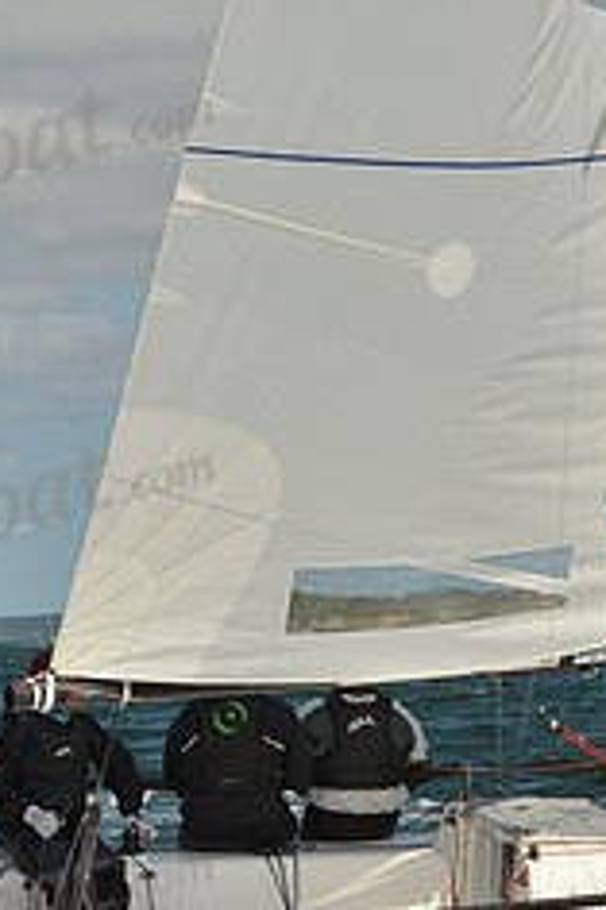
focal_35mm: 172
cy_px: 669
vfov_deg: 11.9
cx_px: 417
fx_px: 4349
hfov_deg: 8.0
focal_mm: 70
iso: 400
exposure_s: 1/1600
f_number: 10
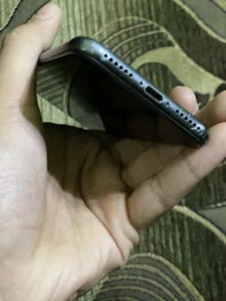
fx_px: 453
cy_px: 150
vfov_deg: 36.8
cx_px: 113
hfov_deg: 28.0
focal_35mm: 52
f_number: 2
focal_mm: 6
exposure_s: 1/14
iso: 500
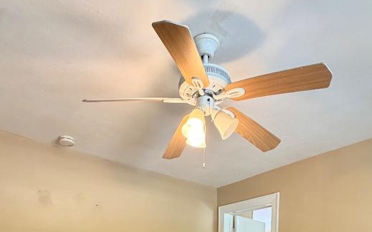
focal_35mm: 31
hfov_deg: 61.2
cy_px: 324
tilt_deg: -7.2
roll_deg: -0.7
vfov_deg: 29.6
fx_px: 314
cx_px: 187
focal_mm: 2.22
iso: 250
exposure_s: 1/60
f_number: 2.2
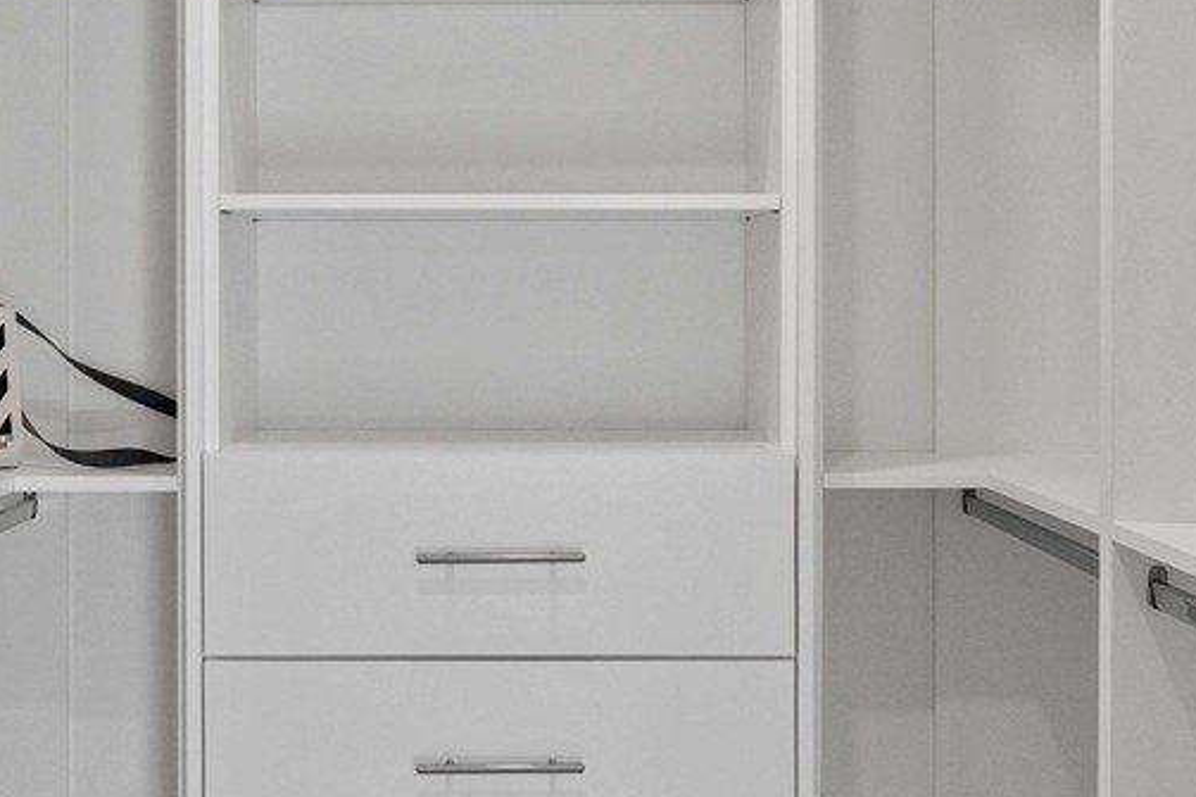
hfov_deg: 36.8
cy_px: 320
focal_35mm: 54
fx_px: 1793
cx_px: 491
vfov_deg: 25.0
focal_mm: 16
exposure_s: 1/20
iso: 320
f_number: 4.5
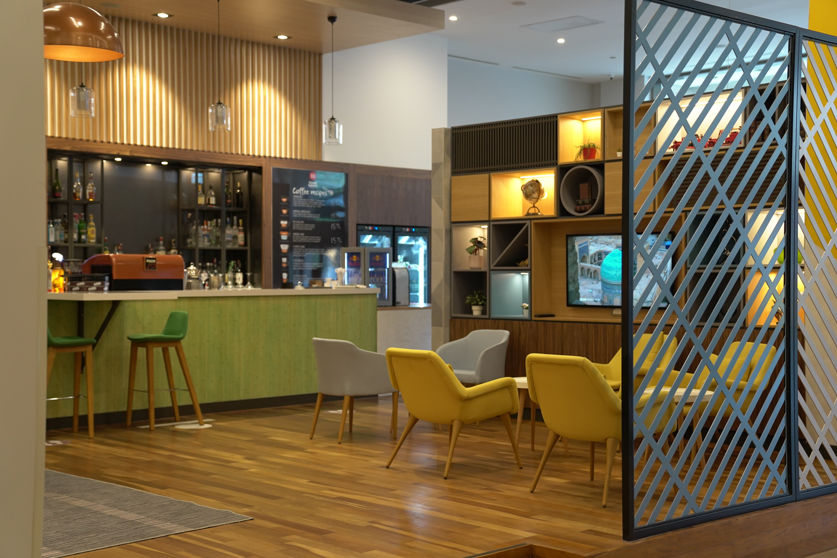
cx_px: 418
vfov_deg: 27.0
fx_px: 1162
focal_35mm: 50
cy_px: 279
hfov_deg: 39.6
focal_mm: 50
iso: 1000
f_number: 2.8
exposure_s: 1/125
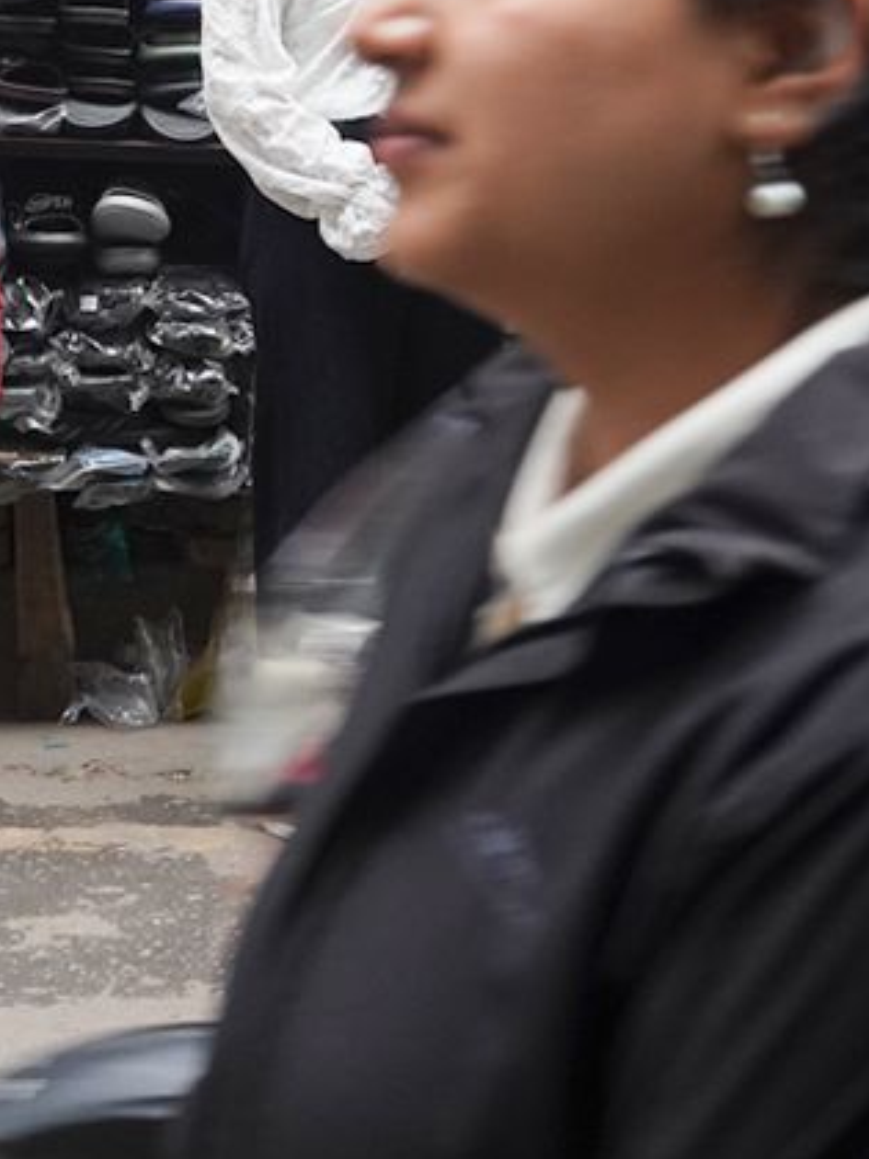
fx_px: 3682
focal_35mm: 110
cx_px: 543
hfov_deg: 13.4
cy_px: -499
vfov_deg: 16.5
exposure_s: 1/100
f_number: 6.3
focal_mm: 24
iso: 800
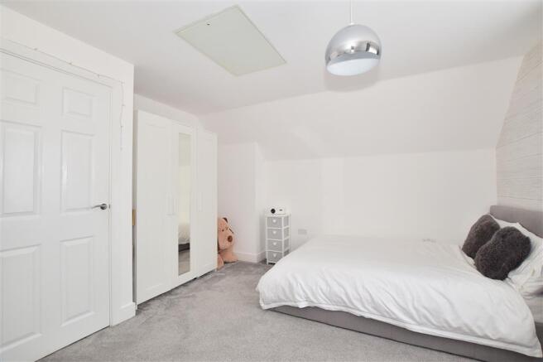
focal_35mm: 15
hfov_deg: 100.4
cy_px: 181
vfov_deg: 77.3
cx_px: 272
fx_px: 226
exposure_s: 1/60
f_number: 8
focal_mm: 10
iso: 500
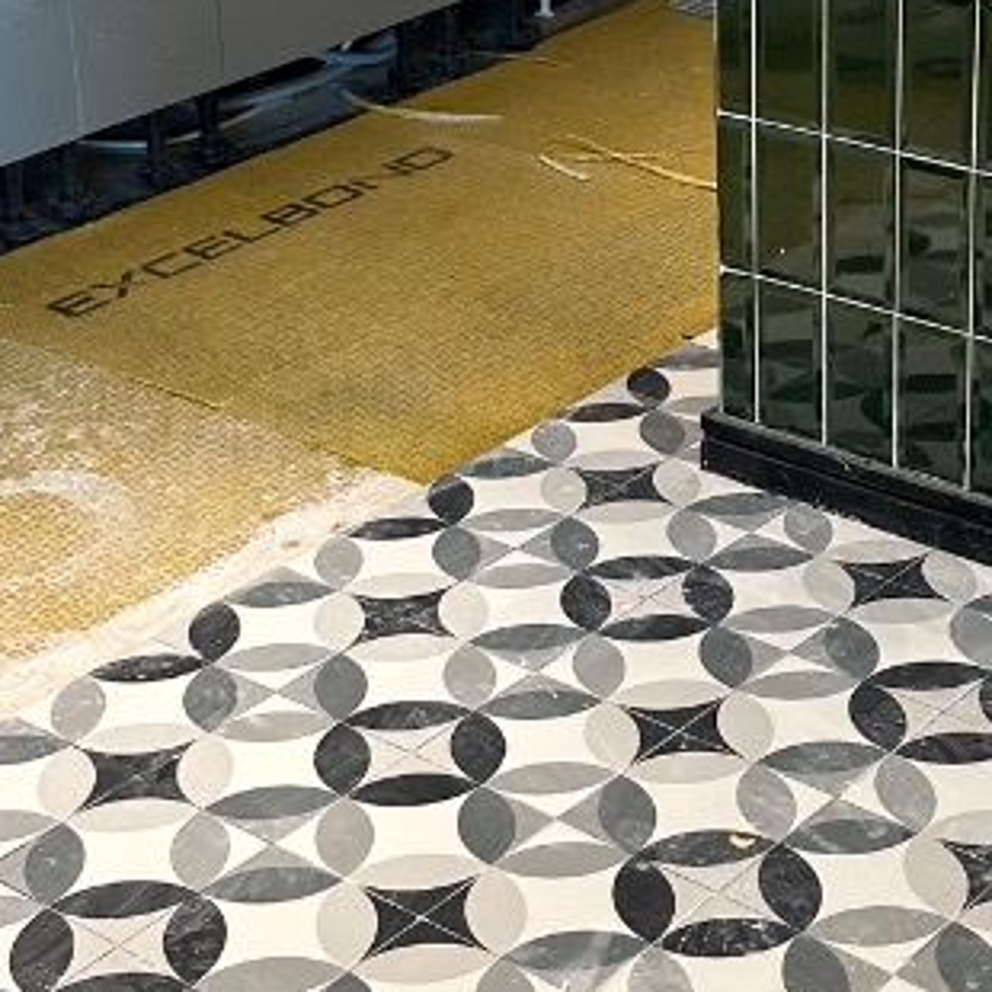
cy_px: 272
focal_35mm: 82
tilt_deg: -23.4
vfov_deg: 21.0
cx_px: 589
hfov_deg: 21.1
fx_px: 2659
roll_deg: +3.6
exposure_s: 1/100
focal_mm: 6.86
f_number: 1.78
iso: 125
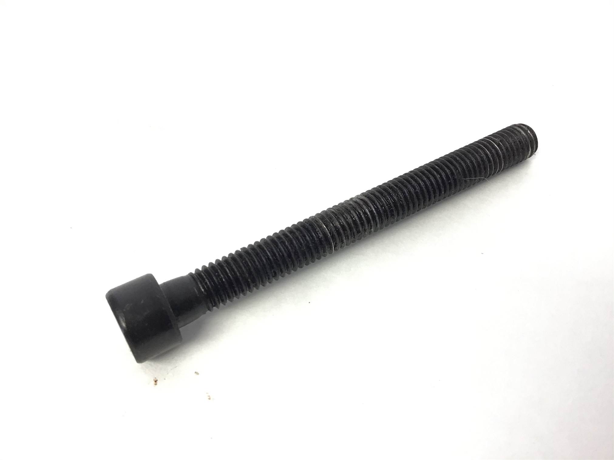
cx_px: 307
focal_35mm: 31
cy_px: 230
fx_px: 550
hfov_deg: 58.4
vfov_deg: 45.4
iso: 40
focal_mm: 3.3
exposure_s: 1/33
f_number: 2.4
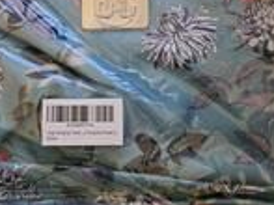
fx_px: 490
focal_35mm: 62
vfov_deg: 23.6
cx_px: 110
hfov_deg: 31.1
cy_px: 88
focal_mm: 5
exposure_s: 1/24
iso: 1000
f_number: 1.8
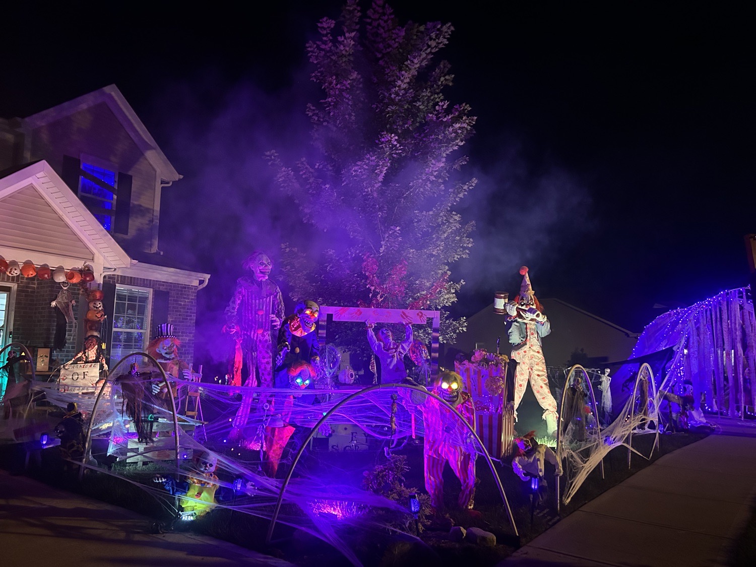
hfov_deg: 67.3
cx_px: 378
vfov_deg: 53.1
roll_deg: -0.8
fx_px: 568
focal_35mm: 26
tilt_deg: +7.5
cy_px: 284
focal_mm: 5.7
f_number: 1.5
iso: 800
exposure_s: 1/30
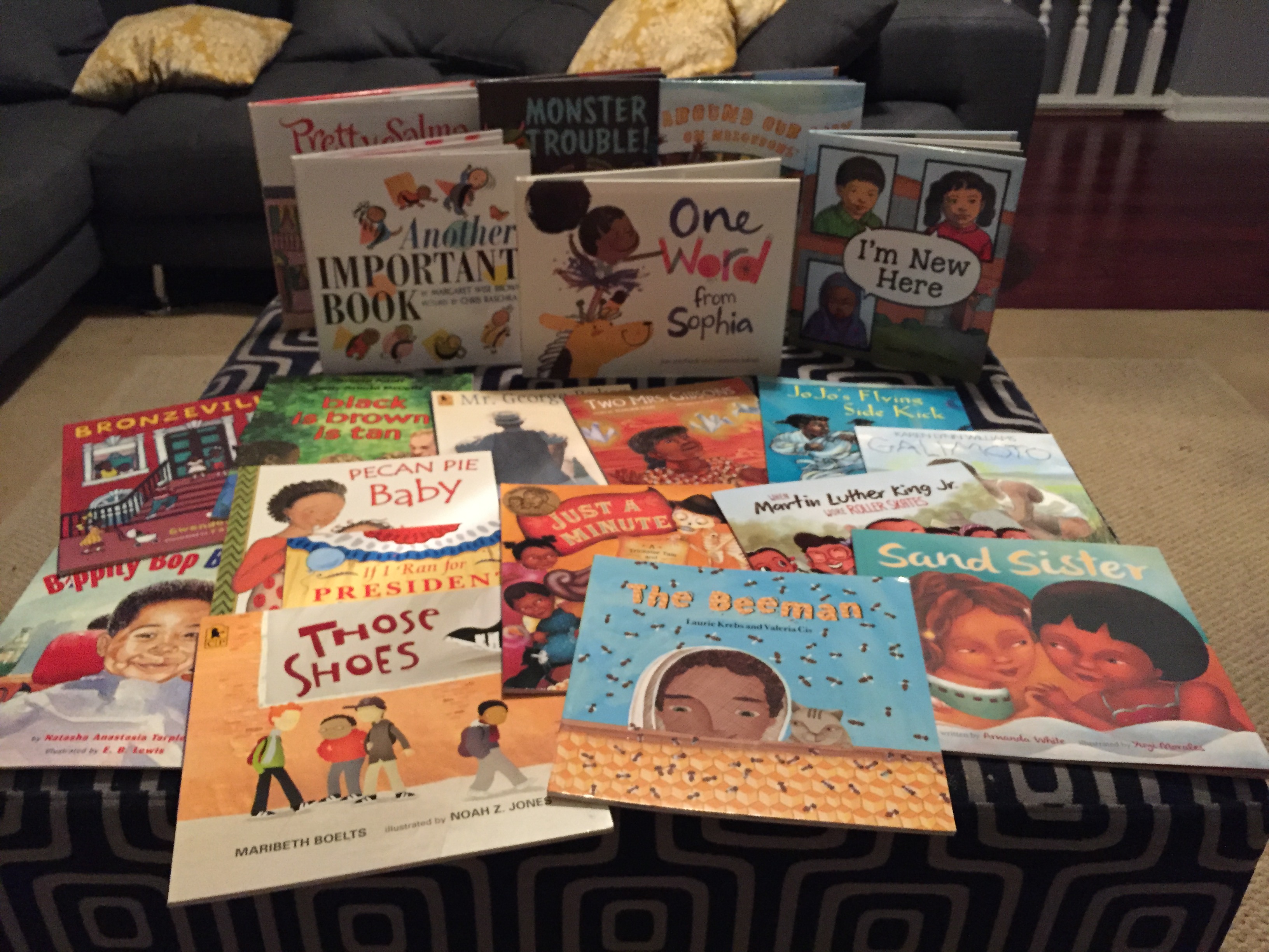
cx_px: 634
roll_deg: -0.6
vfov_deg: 48.2
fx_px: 1063
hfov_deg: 61.7
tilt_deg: -32.4
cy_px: 476
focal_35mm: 29
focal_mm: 4.15
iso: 400
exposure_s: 1/15
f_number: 2.2
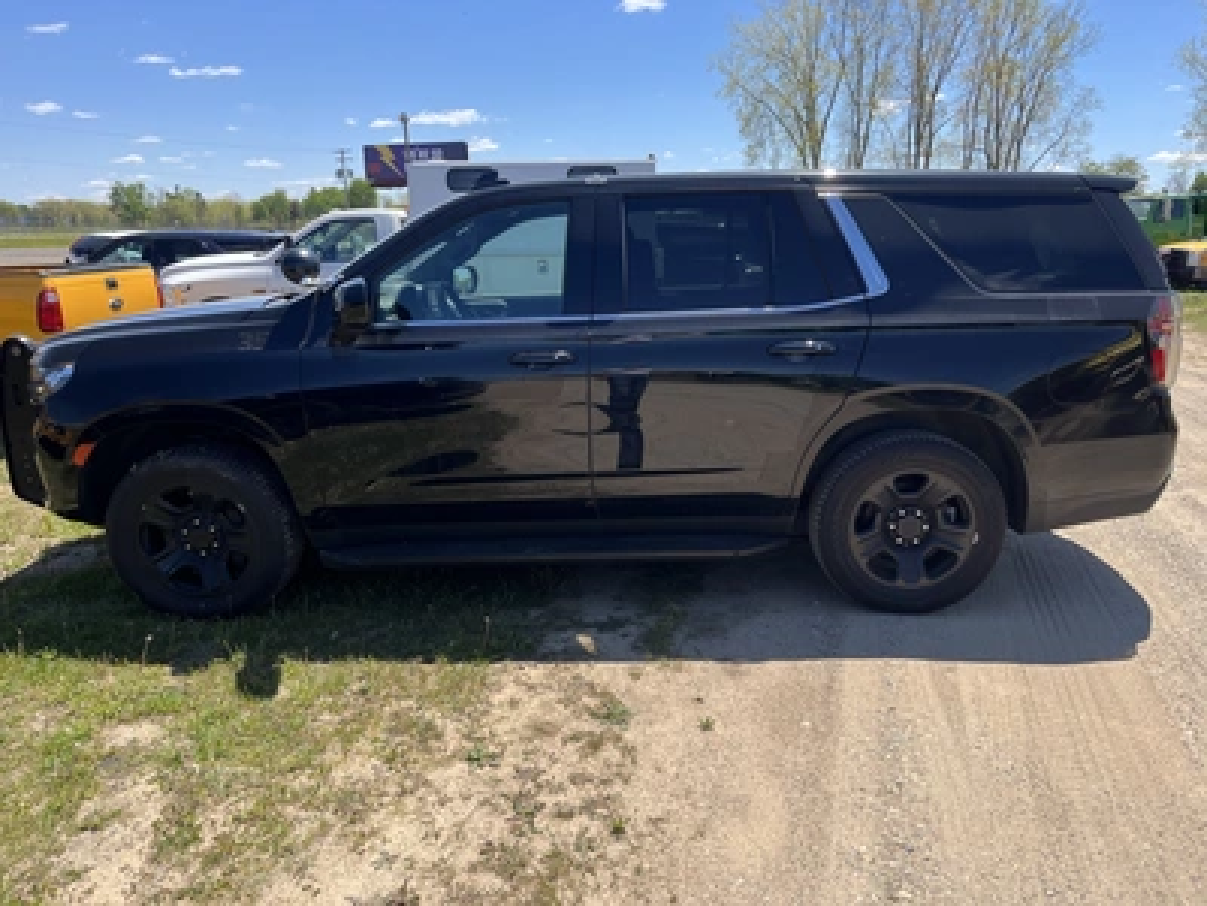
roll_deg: -0.8
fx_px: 907
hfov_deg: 67.3
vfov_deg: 53.1
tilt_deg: -12.8
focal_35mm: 26
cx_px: 604
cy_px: 453
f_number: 1.6
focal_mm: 5.1
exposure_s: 1/1923
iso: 50
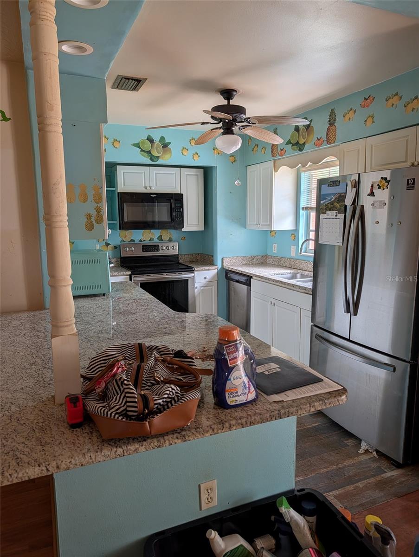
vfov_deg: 71.5
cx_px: 210
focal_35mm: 24
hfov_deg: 56.9
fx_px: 387
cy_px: 278
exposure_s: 1/91
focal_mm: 6.9
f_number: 1.68
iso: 20
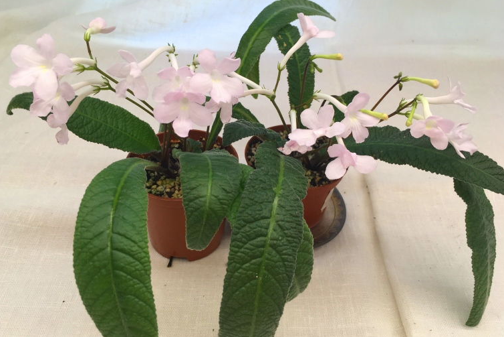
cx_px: 244
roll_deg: -3.9
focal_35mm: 32
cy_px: 154
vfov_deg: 41.1
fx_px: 448
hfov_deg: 58.7
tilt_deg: -37.7
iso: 25
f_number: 2.2
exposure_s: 1/100
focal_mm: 4.15
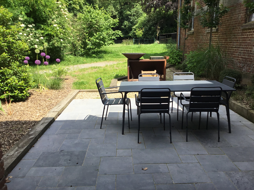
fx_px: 227
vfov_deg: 45.4
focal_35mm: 31
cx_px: 127
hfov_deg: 58.4
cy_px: 95
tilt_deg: -12.5
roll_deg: +0.5
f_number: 2.4
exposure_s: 1/734
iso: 25
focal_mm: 3.3
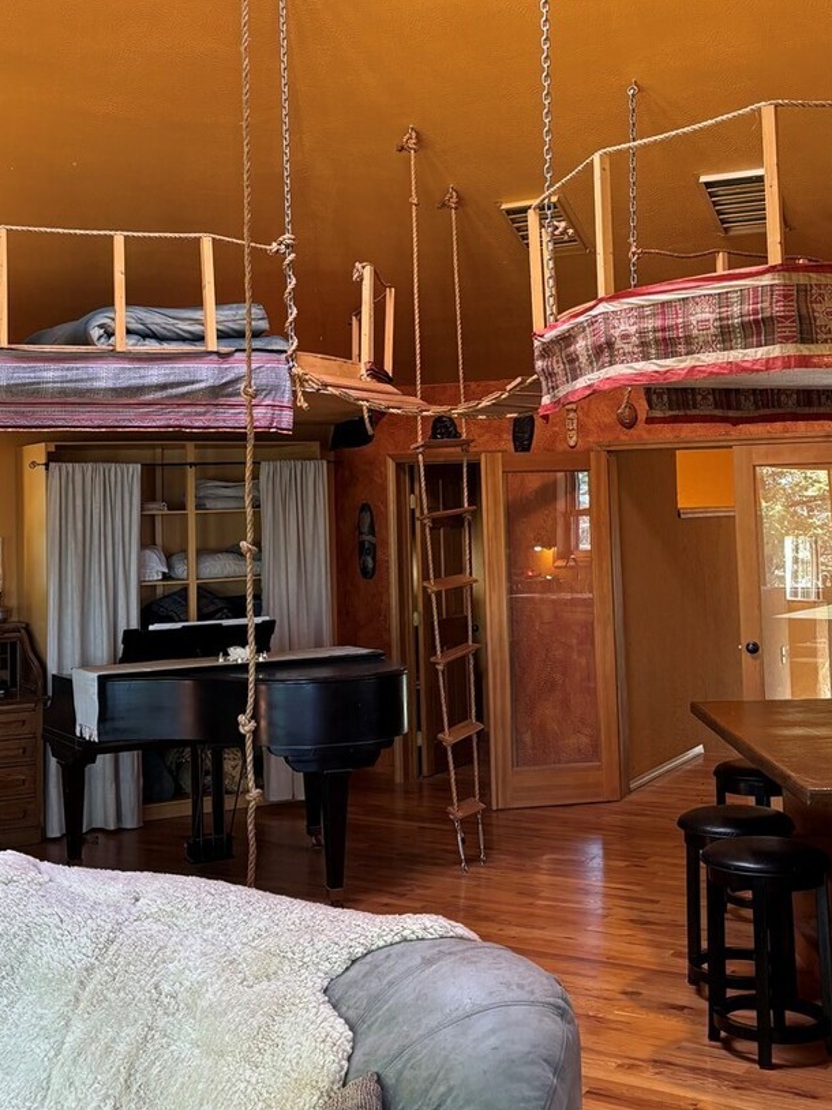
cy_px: 409
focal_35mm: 46
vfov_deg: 40.9
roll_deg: +1.0
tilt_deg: +3.0
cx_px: 360
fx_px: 1475
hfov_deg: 31.5
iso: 160
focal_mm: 5.96
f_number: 1.6
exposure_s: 1/60
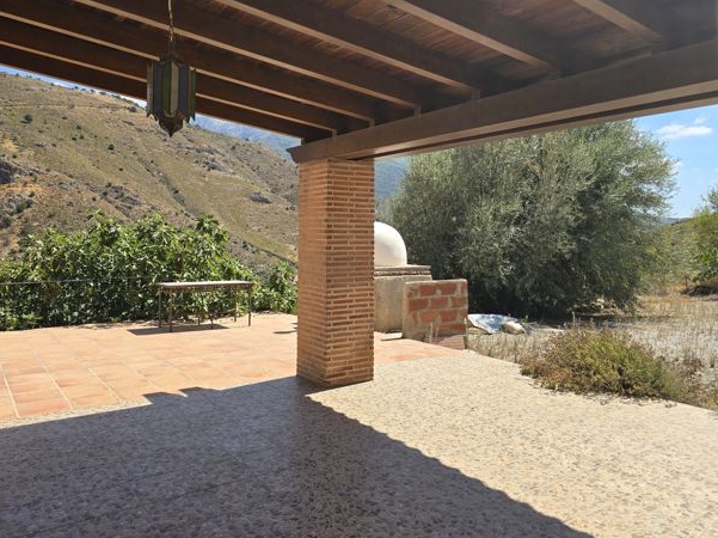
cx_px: 337
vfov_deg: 51.2
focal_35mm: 27
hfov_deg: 65.3
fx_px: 560
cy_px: 243
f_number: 1.7
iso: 12
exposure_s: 1/607
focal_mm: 6.3
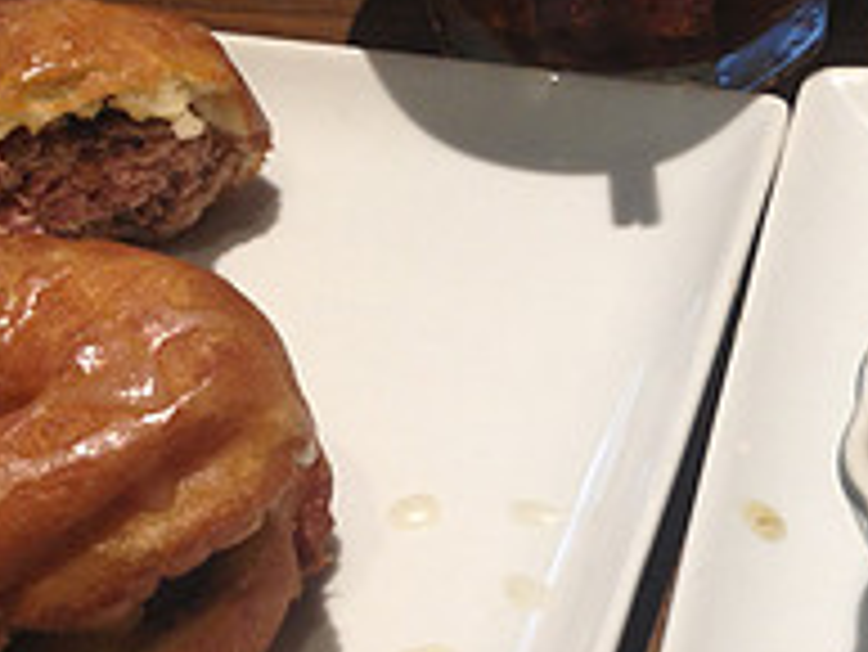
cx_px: 868
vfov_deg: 14.1
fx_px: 2635
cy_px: 357
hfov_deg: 18.2
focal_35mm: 105
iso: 64
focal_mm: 4.28
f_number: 2.4
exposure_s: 1/20
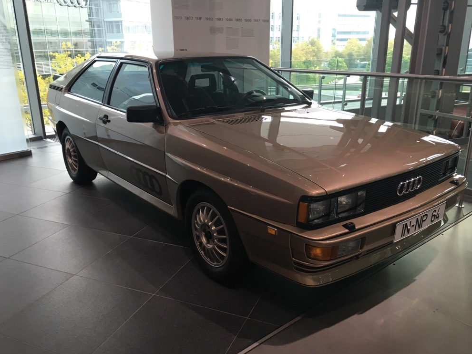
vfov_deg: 46.8
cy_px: 181
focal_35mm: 30
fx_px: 409
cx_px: 236
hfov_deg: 60.0
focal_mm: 4.15
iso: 32
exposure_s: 1/33
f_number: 2.2
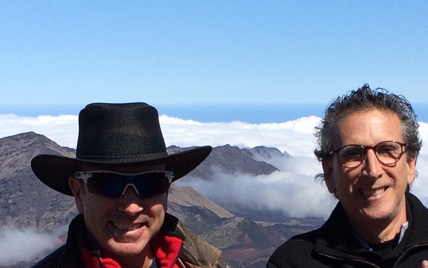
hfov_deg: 17.9
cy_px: 383
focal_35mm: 116
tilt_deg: -11.5
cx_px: 287
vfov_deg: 10.9
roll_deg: +0.1
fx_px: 1353
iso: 32
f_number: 2.2
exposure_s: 1/3731
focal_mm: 4.15
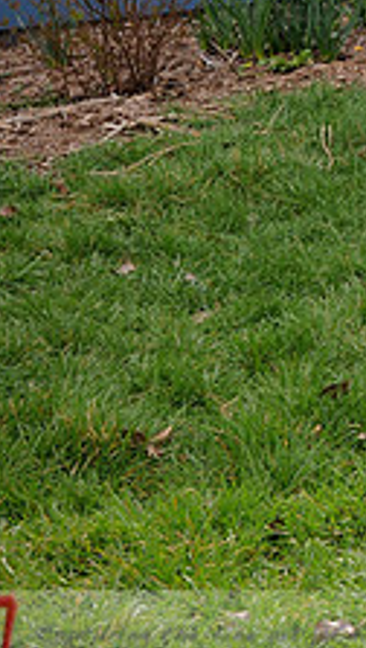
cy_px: 144
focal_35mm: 155
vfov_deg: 13.8
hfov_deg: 7.5
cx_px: 732
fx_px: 2665
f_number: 5
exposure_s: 1/400
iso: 200
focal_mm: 38
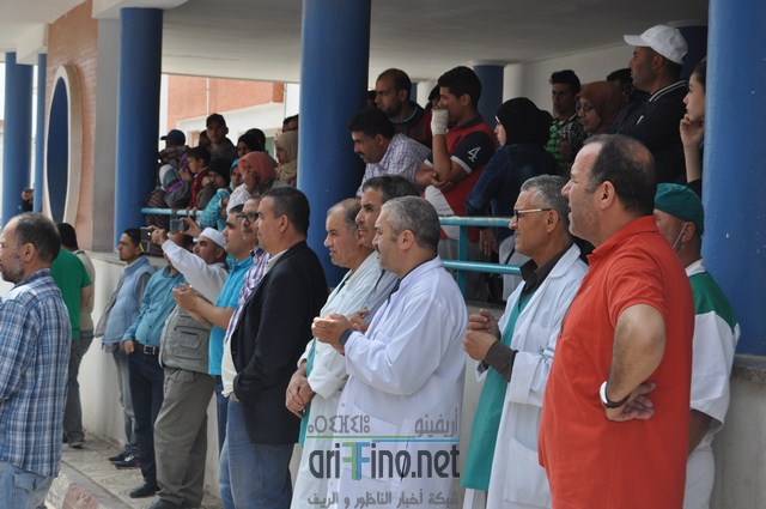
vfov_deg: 16.5
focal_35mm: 82
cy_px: 254
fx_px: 1753
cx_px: 383
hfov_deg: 24.6
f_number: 9
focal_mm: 55
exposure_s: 1/320
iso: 200
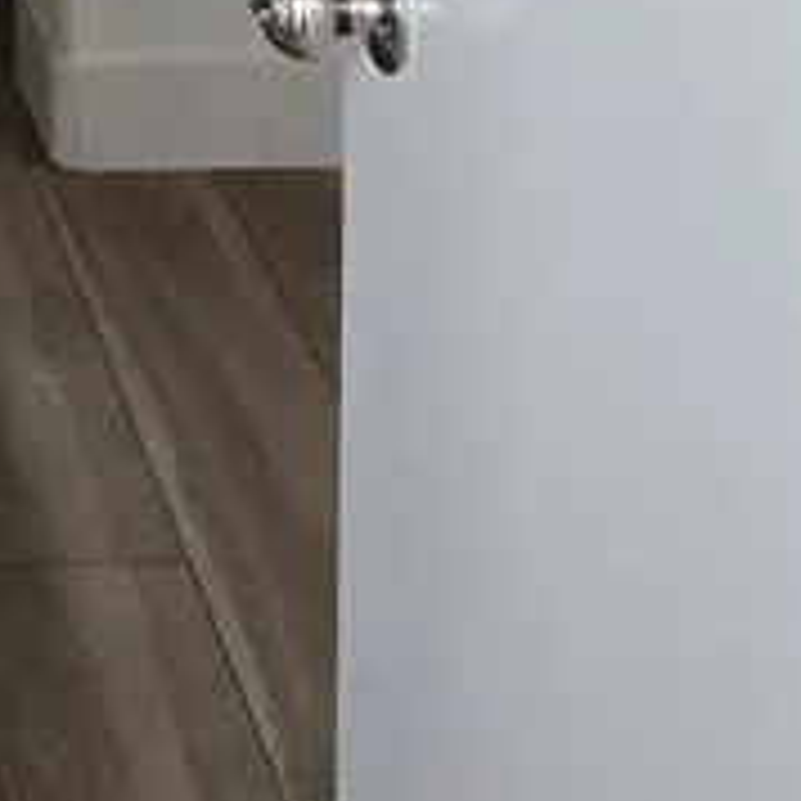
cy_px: -819
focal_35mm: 66
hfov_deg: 22.1
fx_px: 1728
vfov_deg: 17.8
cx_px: -364
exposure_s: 1/60
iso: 250
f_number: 2.2
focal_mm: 2.2
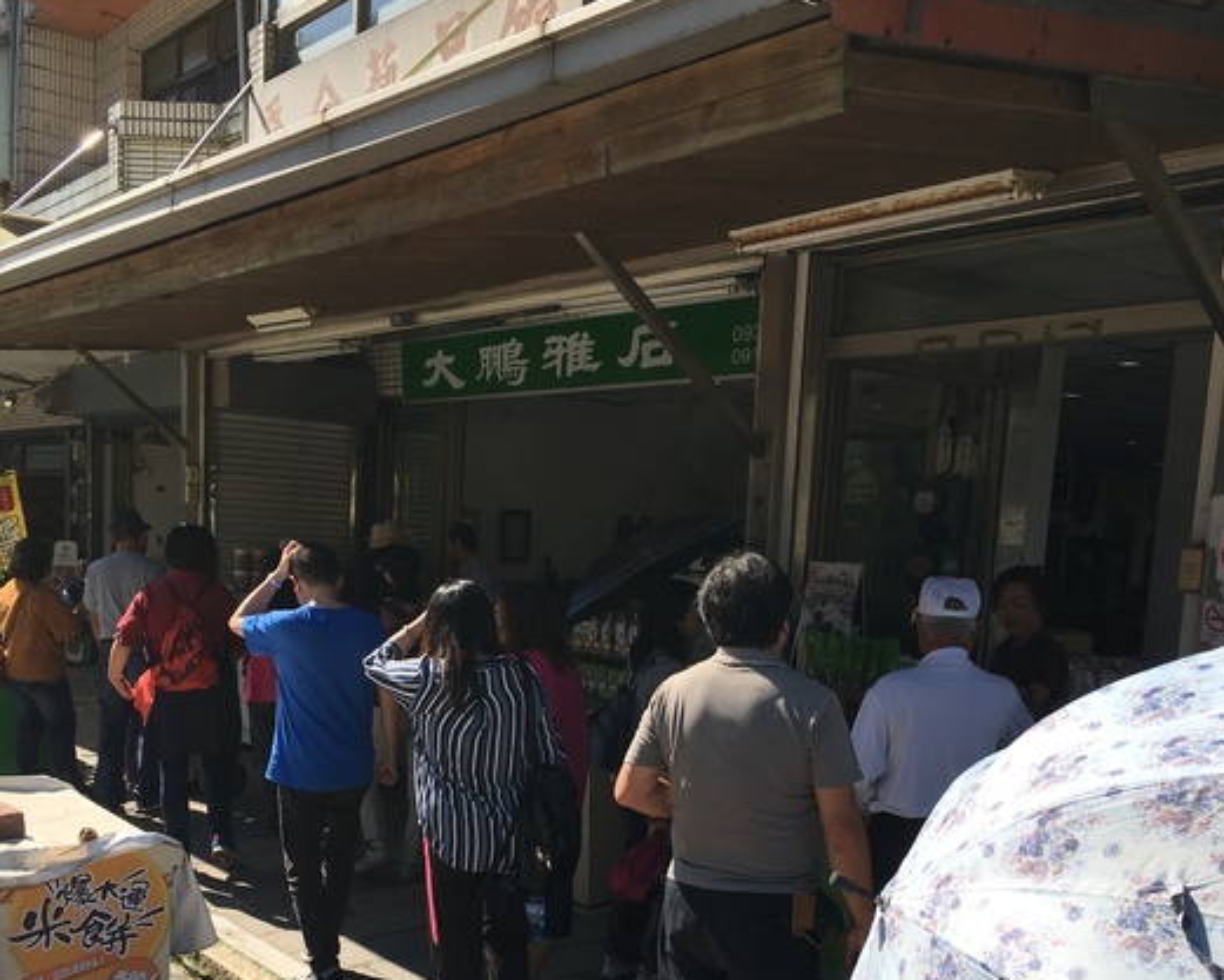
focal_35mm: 38
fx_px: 1377
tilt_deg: -7.5
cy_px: 721
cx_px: 614
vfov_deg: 38.3
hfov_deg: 47.9
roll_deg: -3.7
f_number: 2.2
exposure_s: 1/1374
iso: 25
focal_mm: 4.15
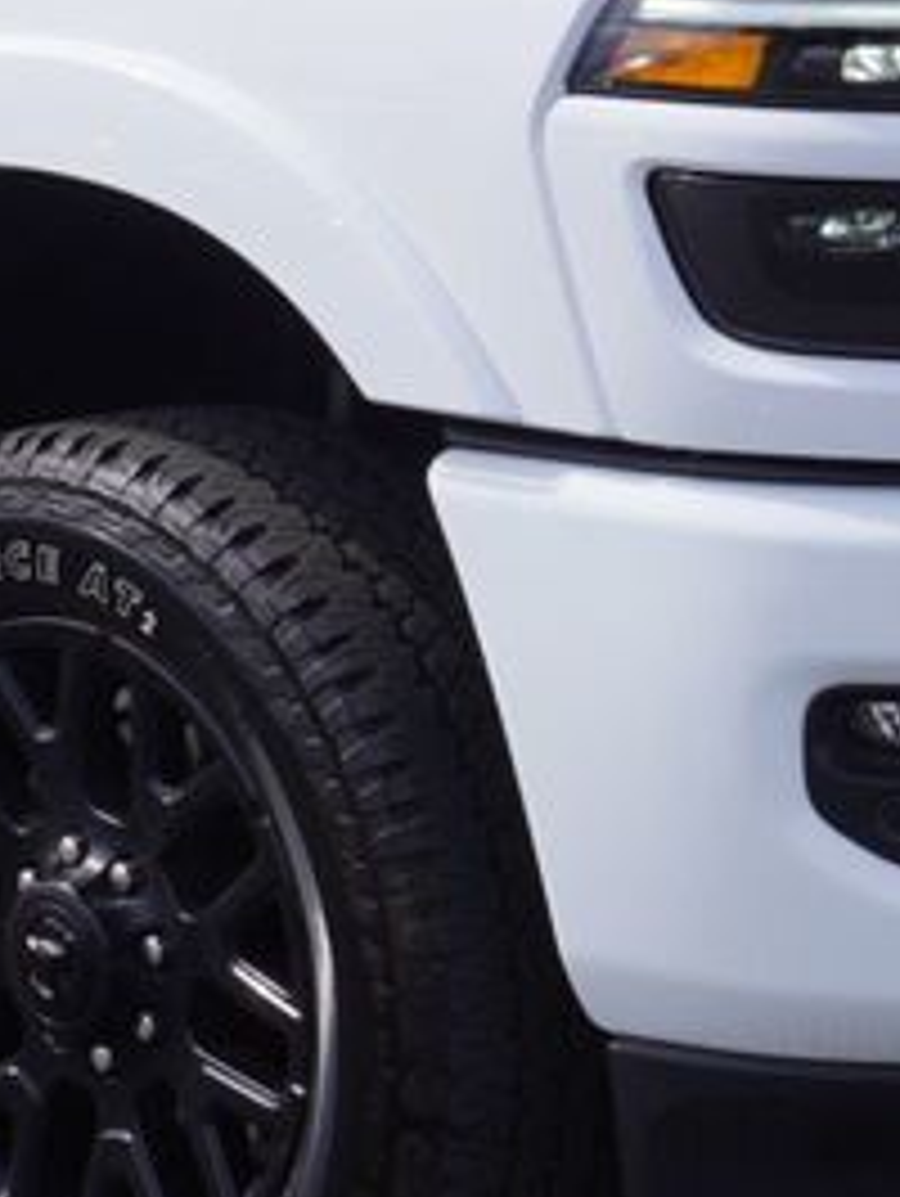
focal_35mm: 122
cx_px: 162
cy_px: 360
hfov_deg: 12.1
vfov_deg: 16.1
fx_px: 4222
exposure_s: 1/160
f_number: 10
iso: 100
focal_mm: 22
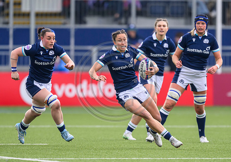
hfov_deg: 2.3
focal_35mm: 869
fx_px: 5671
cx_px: 117
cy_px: 92
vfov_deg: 1.6
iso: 1600
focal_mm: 560
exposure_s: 1/1600
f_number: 4
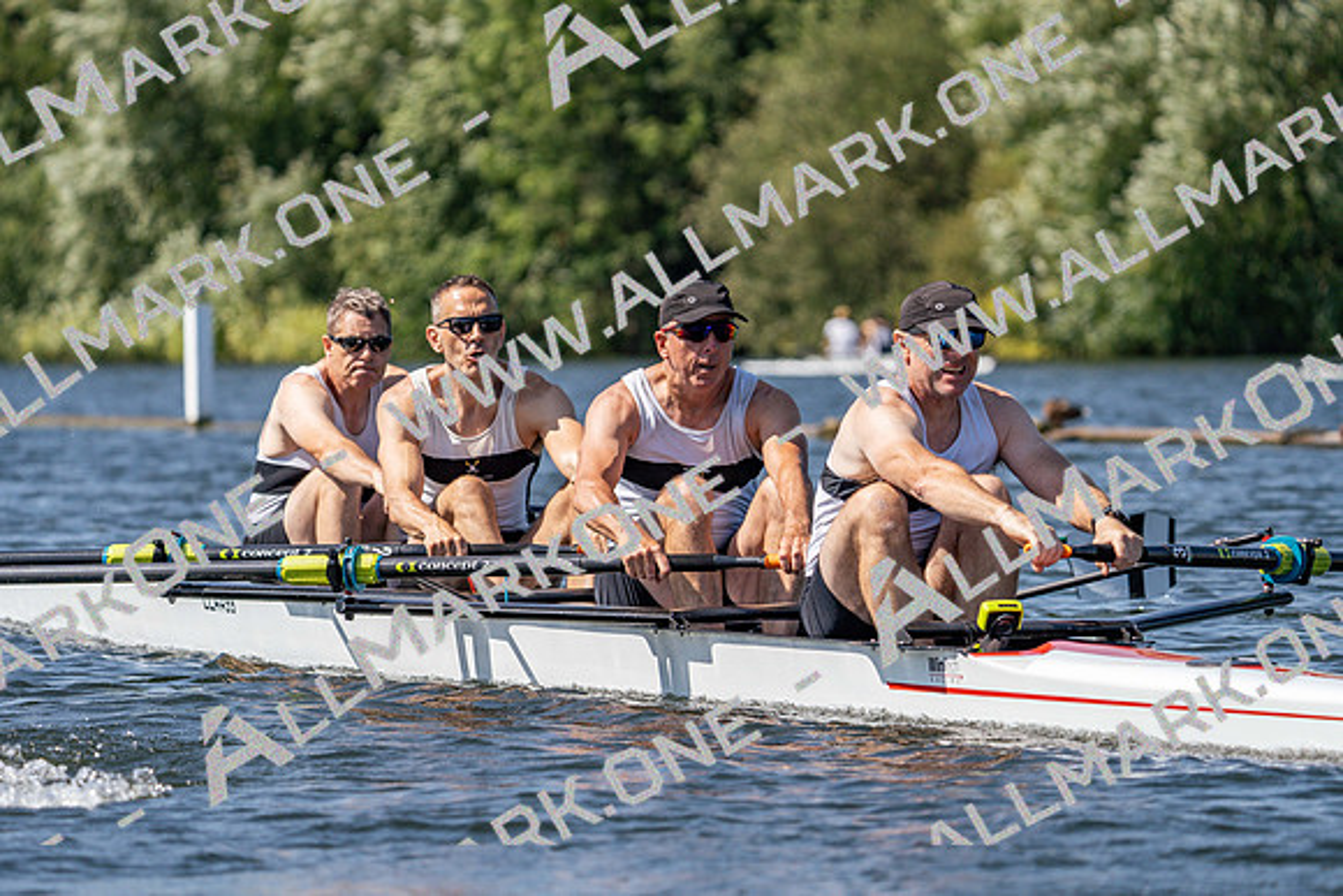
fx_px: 9664
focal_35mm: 259
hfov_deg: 7.9
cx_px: 672
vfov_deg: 5.3
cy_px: 448
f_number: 5.6
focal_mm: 259
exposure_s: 1/2000
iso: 250
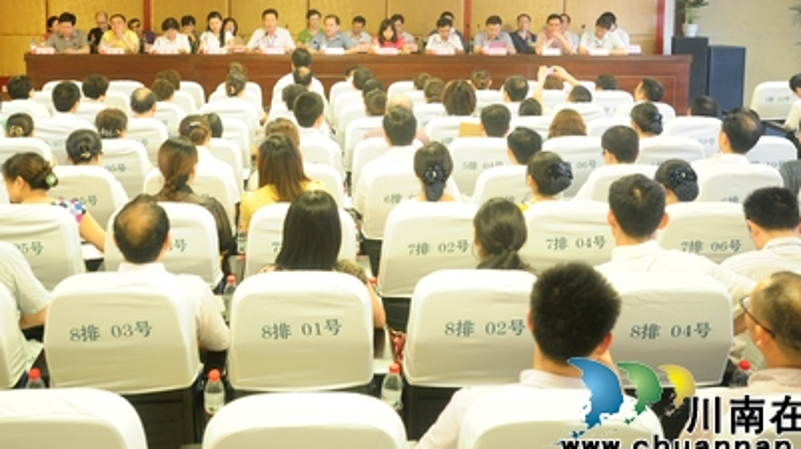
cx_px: 334
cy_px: 104
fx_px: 976
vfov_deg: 25.6
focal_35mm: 46
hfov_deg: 44.4
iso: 1600
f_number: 3.5
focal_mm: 32
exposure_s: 1/50
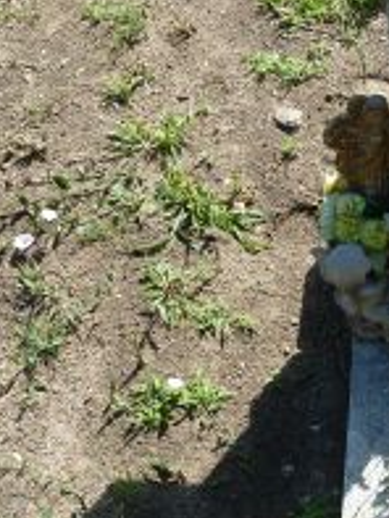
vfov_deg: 31.5
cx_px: 460
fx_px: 913
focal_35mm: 61
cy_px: 326
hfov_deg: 22.3
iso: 80
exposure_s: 1/250
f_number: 4
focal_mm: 4.1
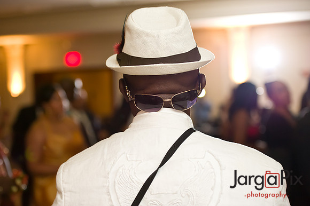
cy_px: 103
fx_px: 602
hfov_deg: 28.9
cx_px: 155
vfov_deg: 19.4
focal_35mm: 70
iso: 3200
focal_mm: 70
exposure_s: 1/125
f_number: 3.2
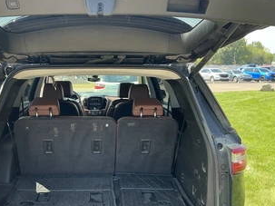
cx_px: 98
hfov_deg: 49.5
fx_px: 294
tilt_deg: -8.2
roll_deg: -1.9
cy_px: 125
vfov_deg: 38.5
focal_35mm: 37
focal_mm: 3
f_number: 1.8
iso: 25
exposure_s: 1/192
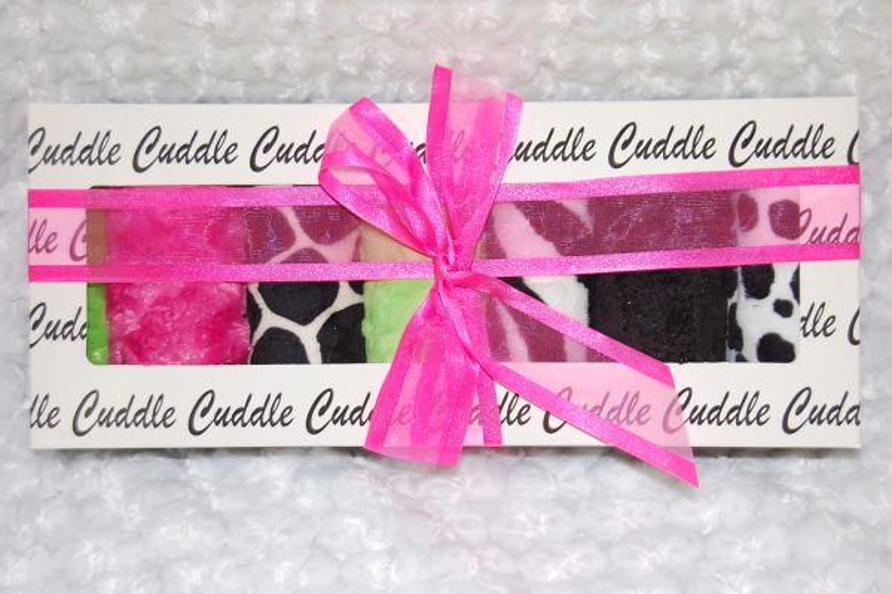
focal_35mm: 63
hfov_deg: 31.9
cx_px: 446
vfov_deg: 21.5
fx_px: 1560
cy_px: 297
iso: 400
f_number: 5.3
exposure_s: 1/60
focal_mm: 42
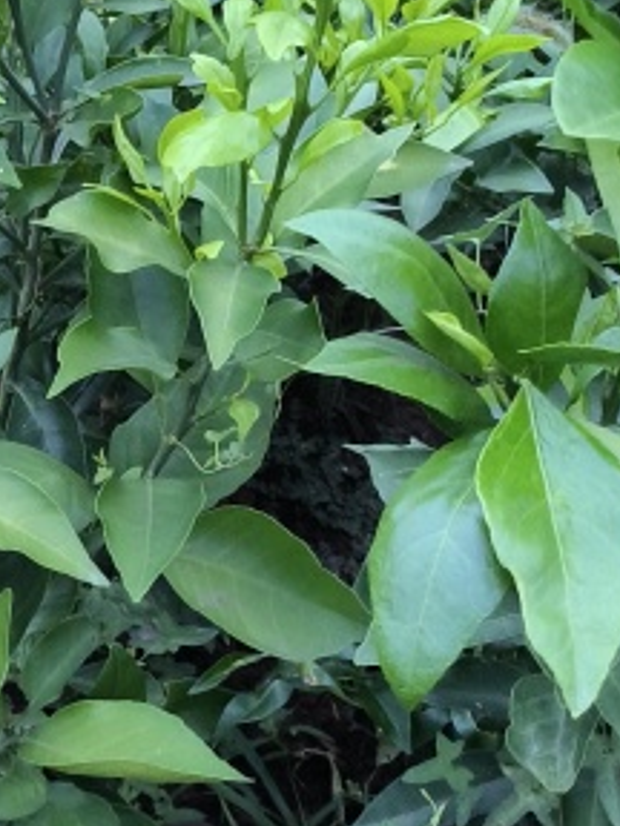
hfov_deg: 17.2
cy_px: 386
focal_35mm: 85
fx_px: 2030
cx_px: 103
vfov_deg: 23.0
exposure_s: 1/25
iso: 771
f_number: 1.79
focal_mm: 4.69
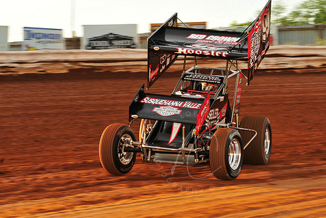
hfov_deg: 16.8
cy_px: 89
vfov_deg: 11.2
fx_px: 1105
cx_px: 196
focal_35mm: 122
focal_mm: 100
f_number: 8
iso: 400
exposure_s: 1/320
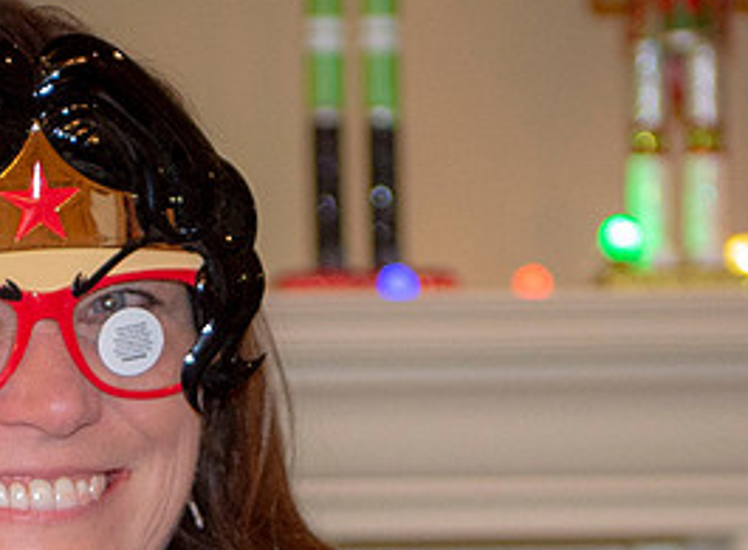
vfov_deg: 4.2
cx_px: 36
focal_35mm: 345
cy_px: 879
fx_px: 7405
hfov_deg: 5.8
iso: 1600
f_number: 2.8
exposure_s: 1/125
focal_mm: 70
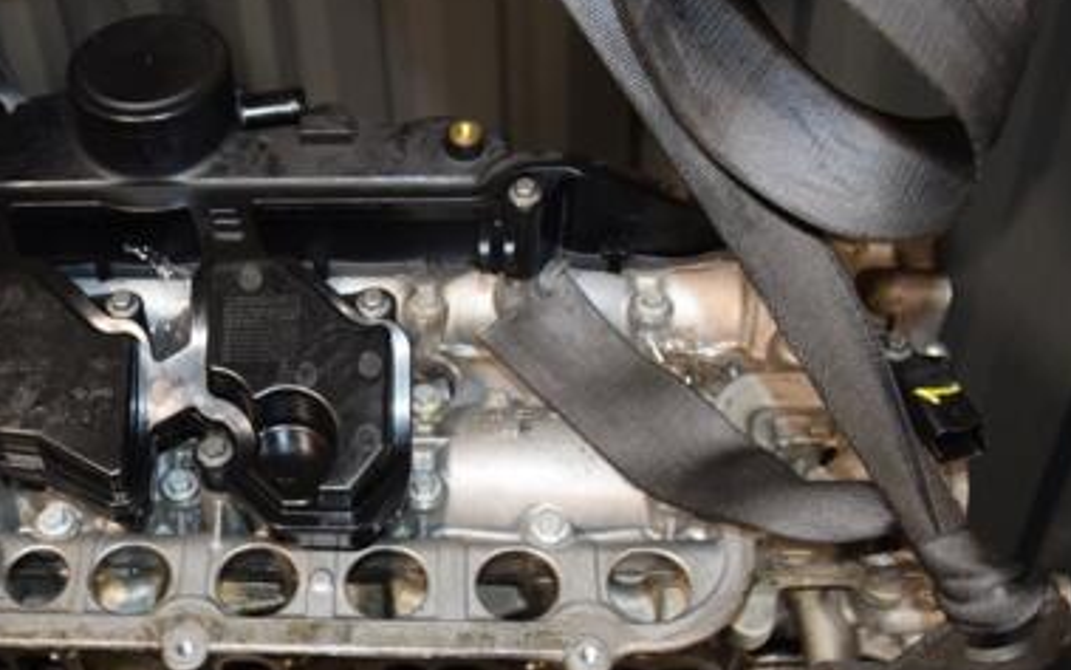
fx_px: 1483
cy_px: 410
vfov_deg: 25.4
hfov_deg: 38.8
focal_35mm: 51
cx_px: 280
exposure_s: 1/60
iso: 800
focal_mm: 21
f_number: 5
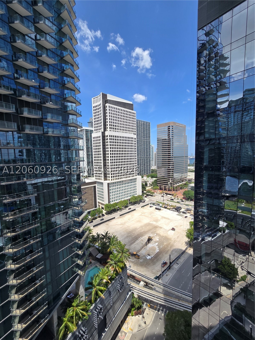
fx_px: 128
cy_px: 170
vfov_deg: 106.2
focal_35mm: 13
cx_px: 128
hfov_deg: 89.9
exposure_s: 1/2088
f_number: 2.2
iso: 50
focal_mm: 2.2
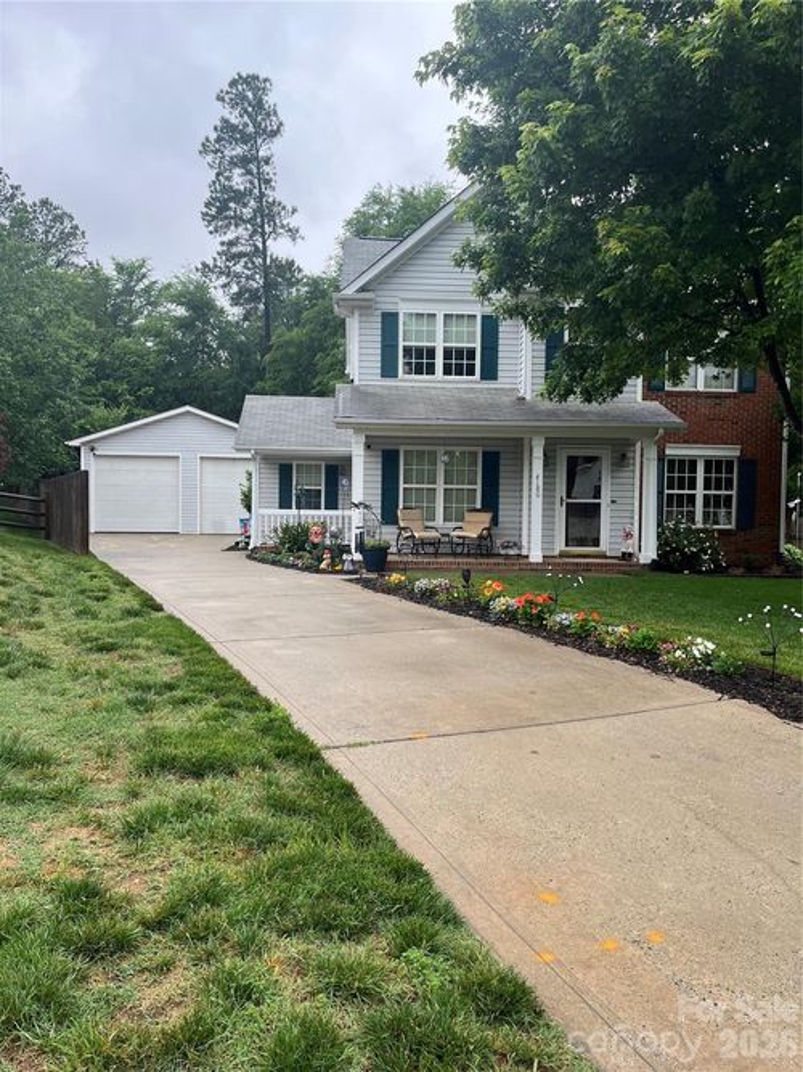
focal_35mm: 26
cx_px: 402
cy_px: 536
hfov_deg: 53.0
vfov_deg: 67.3
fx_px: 804
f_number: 1.6
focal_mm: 5.1
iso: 50
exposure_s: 1/129
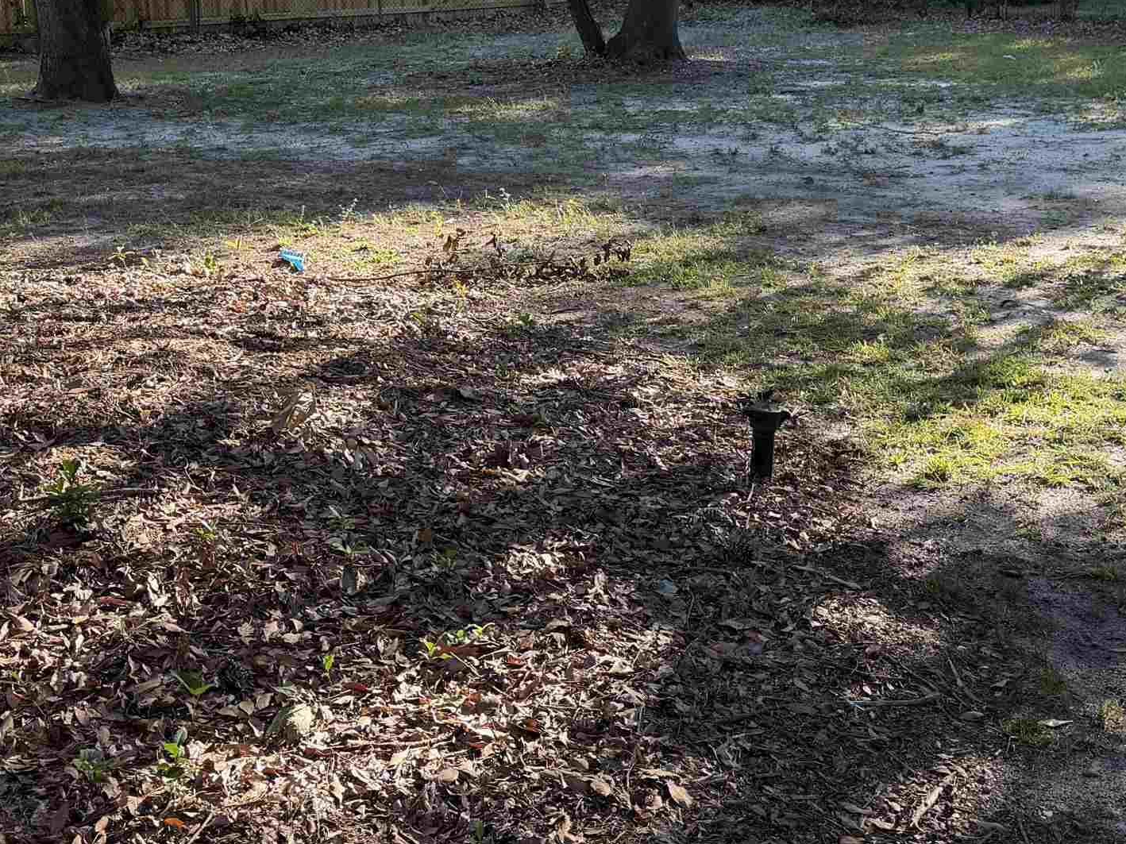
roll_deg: +0.9
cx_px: 546
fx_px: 1691
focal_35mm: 52
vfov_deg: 27.9
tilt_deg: -12.6
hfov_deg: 36.8
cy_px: 313
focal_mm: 6.76
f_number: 1.78
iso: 100
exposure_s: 1/602
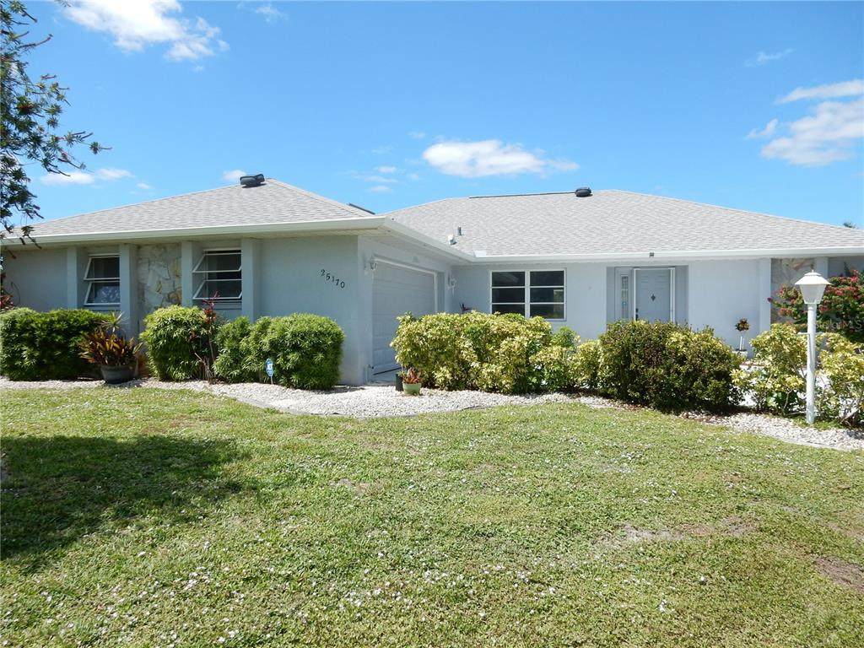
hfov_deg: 69.4
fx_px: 624
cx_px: 432
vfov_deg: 54.9
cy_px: 324
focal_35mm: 25
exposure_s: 1/1000
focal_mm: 4.5
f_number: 3.7
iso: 125
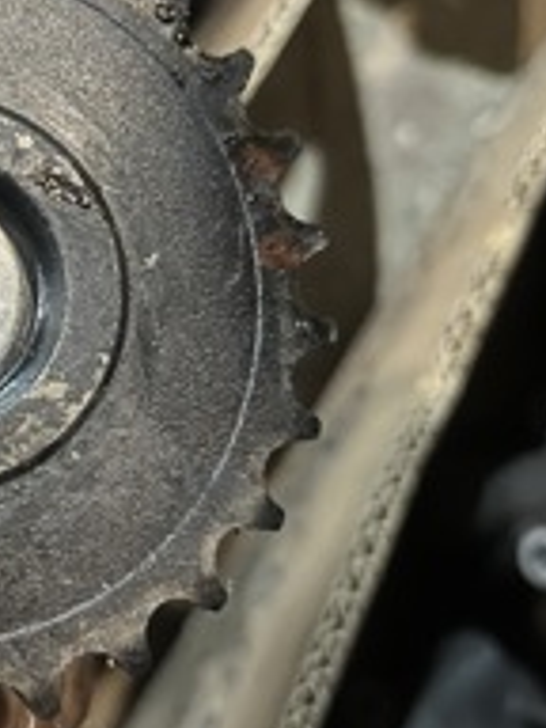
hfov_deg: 21.2
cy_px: 209
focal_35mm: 65
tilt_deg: -67.6
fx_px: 1367
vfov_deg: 29.5
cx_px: -91
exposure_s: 1/17
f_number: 1.6
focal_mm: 5.1
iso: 800
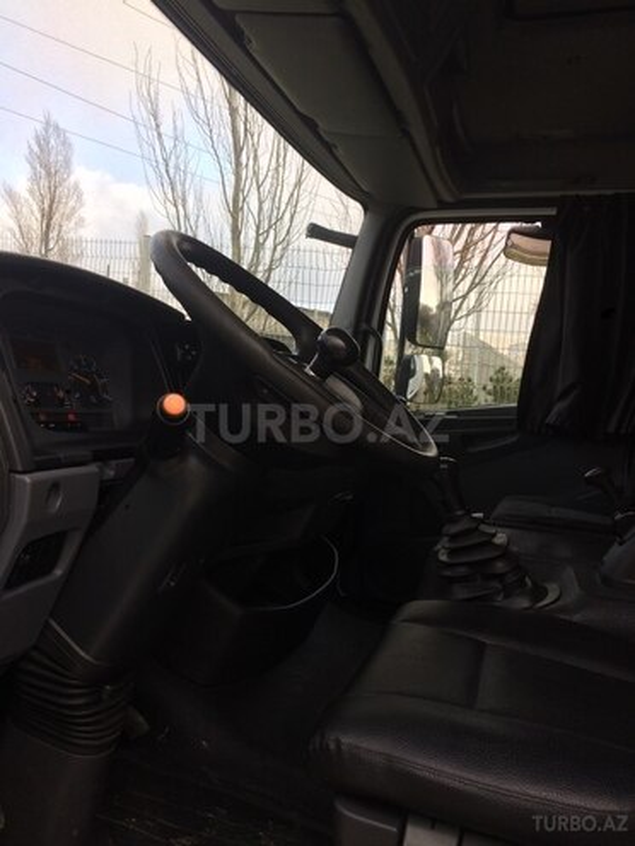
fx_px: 709
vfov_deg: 61.7
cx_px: 318
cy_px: 423
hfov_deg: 48.2
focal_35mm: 29
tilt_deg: -2.3
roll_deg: -4.0
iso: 32
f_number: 2.2
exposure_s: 1/261
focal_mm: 4.15
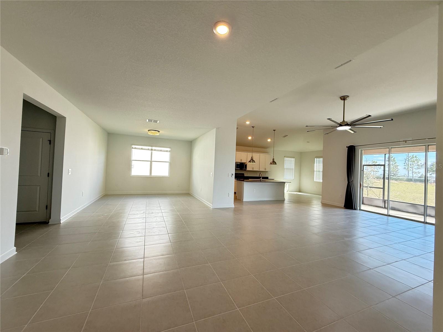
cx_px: 222
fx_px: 179
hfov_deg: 102.1
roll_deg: -2.5
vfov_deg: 85.7
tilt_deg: +2.5
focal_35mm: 14
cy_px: 166
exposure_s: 1/120
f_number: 2.2
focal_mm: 2.22
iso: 200
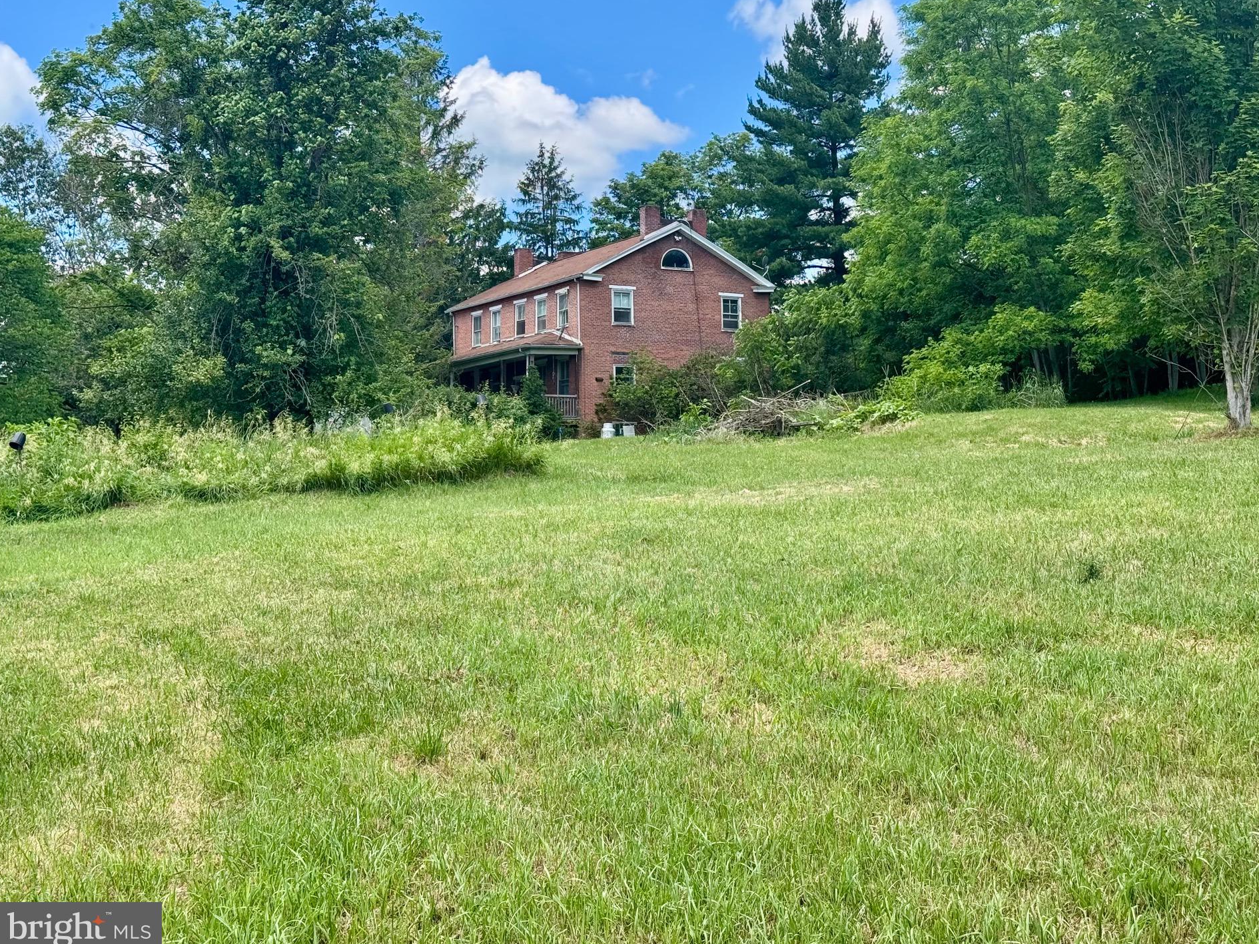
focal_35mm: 52
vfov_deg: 28.0
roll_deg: +0.9
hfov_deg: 36.8
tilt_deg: +2.6
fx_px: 1892
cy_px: 445
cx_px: 677
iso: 64
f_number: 1.78
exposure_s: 1/1395
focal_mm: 6.76
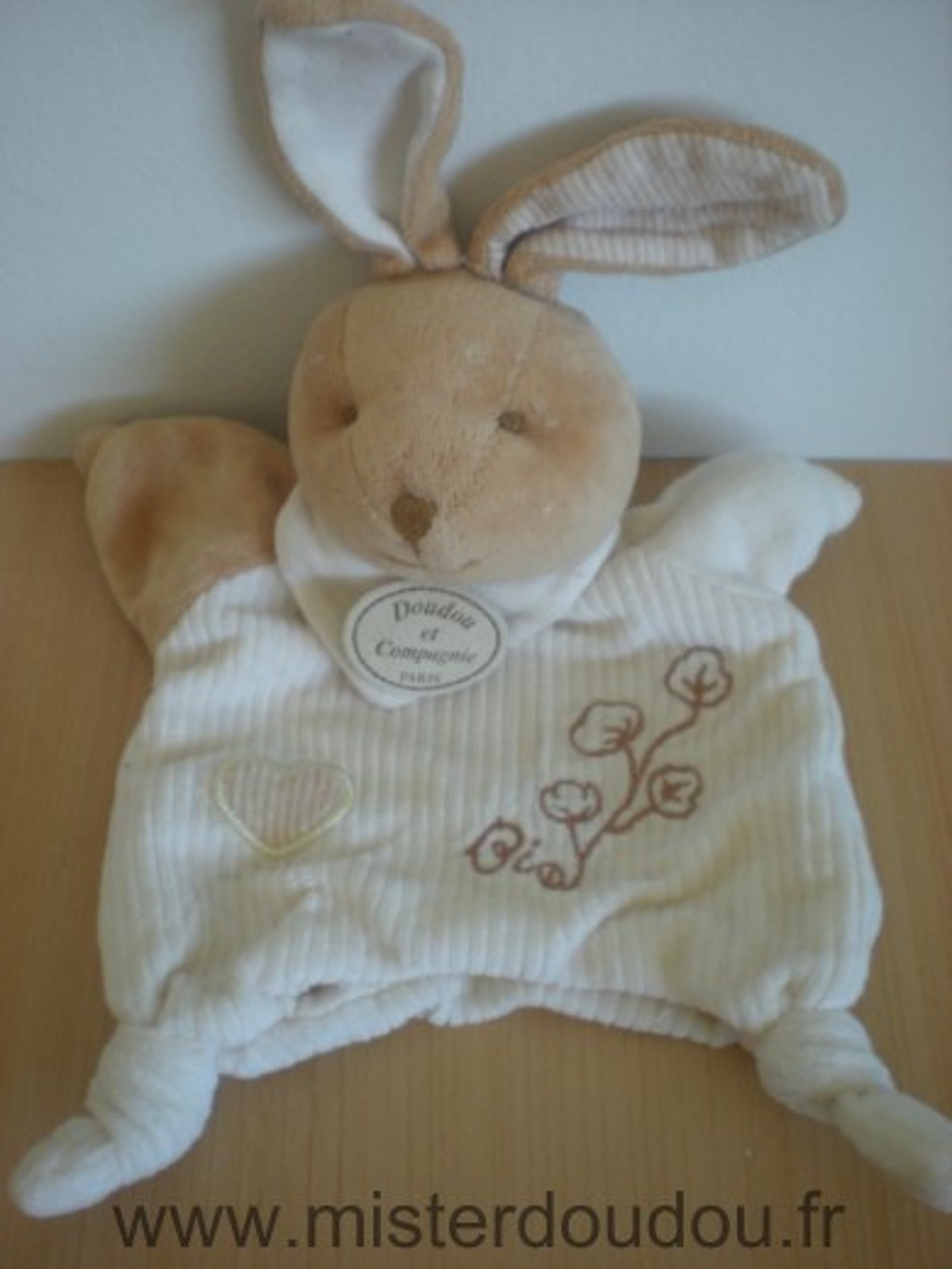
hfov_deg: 37.7
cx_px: 476
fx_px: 1393
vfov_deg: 49.0
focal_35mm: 38
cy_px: 634
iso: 200
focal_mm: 6.3
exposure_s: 1/48.3
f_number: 3.1
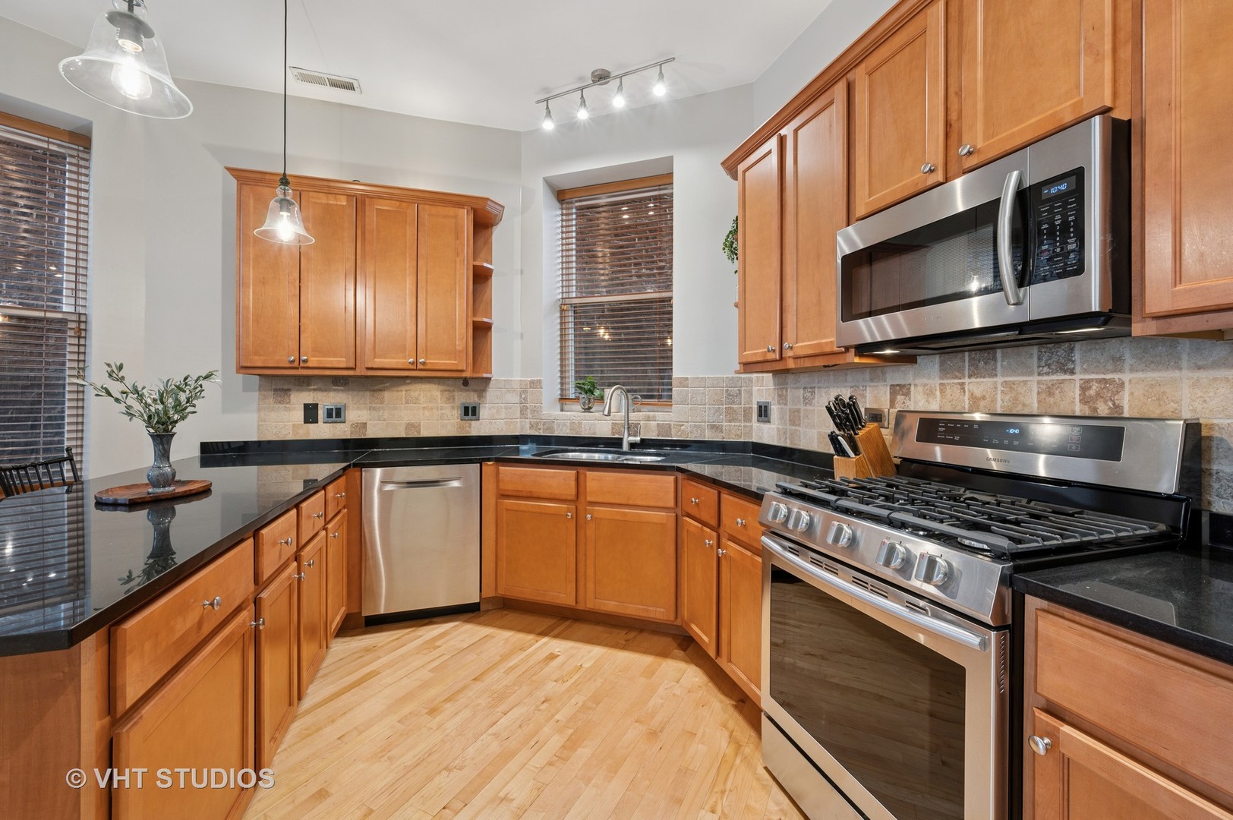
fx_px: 479
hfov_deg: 104.3
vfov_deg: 81.1
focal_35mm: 14
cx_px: 616
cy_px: 410
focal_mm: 14
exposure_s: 1/4
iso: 200
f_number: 9.5
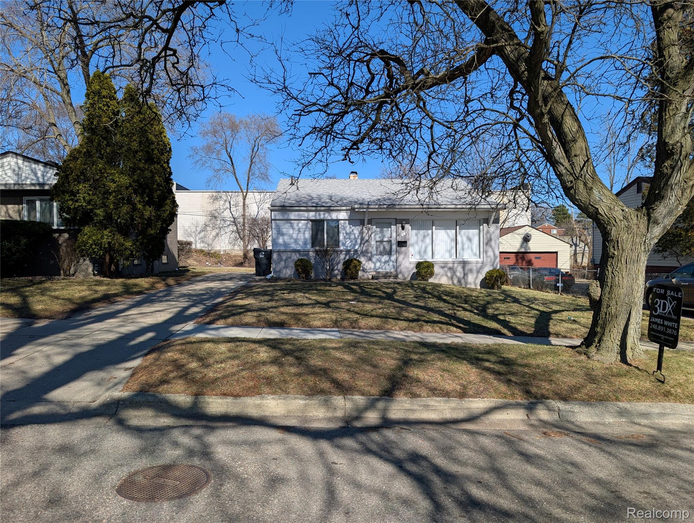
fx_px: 482
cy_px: 262
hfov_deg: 71.5
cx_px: 347
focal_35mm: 24
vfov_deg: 56.9
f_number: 1.68
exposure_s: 1/1484
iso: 19
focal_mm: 6.9
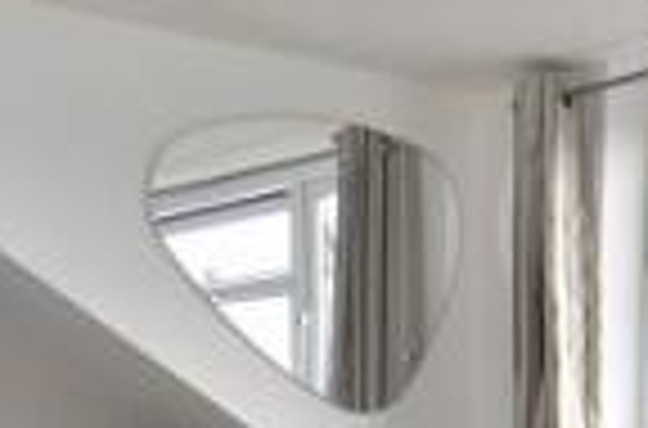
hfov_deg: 24.8
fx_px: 1471
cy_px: 728
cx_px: 320
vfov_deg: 14.8
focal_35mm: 82
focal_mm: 12
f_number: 4
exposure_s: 1/200
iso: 200
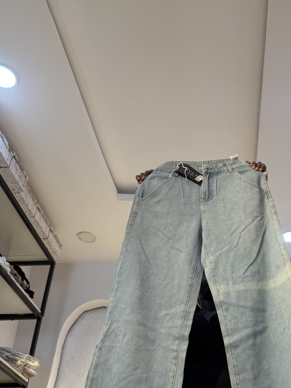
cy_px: 263
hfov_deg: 35.1
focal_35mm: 40
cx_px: 222
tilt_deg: +31.8
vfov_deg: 46.0
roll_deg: +0.4
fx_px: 448
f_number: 1.78
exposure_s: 1/100
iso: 64
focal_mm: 6.76
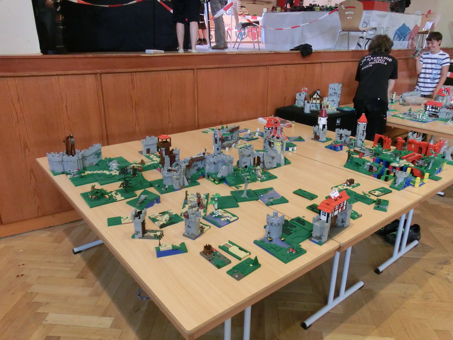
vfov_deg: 46.8
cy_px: 170
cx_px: 226
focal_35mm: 30
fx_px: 393
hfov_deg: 60.0
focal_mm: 5.25
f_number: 3.5
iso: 640
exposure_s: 1/60
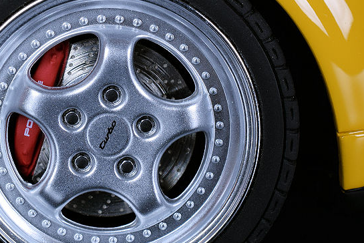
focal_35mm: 110
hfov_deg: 18.5
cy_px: 131
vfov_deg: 12.5
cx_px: 112
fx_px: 1113
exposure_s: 1/4
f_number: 20
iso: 100
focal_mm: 40
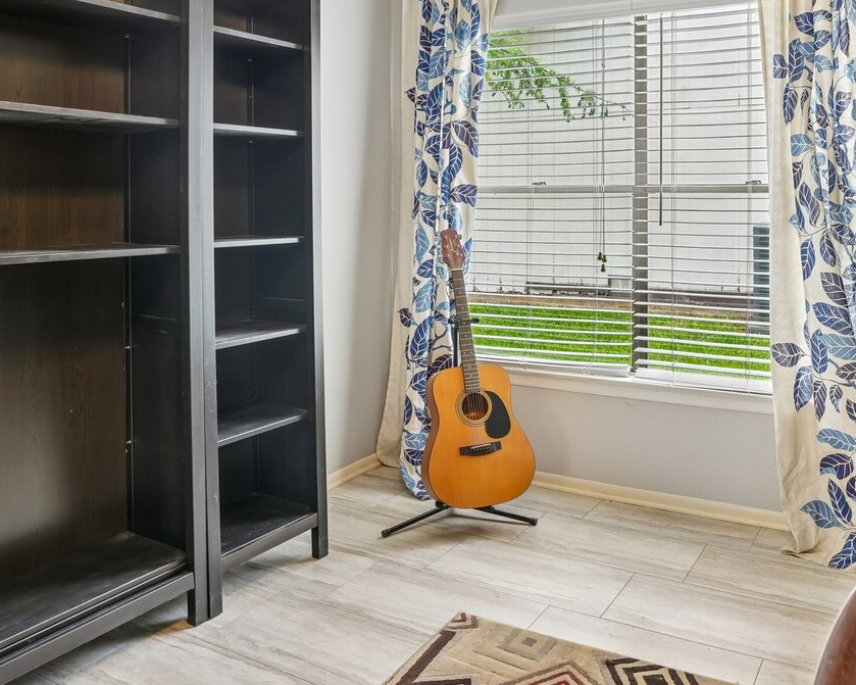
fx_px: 735
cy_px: 205
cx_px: 528
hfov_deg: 59.8
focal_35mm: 29
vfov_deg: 48.7
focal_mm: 16
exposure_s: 1/15
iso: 400
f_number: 8
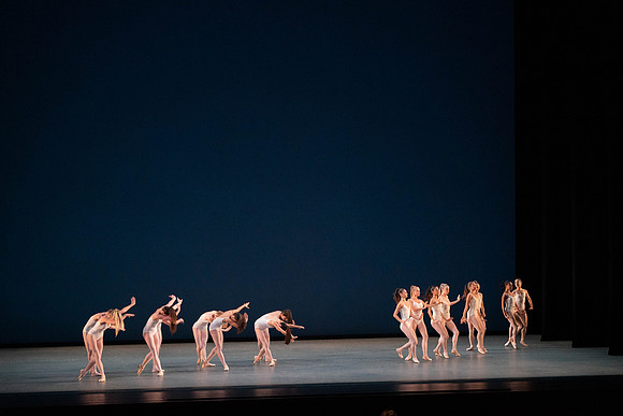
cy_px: 208
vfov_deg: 13.7
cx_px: 312
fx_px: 1731
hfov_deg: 20.4
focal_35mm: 100
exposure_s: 1/400
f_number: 6.3
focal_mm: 100
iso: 5000
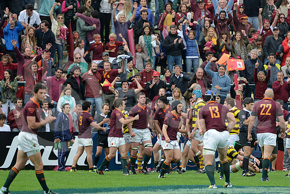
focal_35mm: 247
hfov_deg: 8.3
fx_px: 1991
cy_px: 107
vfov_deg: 5.6
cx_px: 167
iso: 1000
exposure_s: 1/500
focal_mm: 195
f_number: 2.8
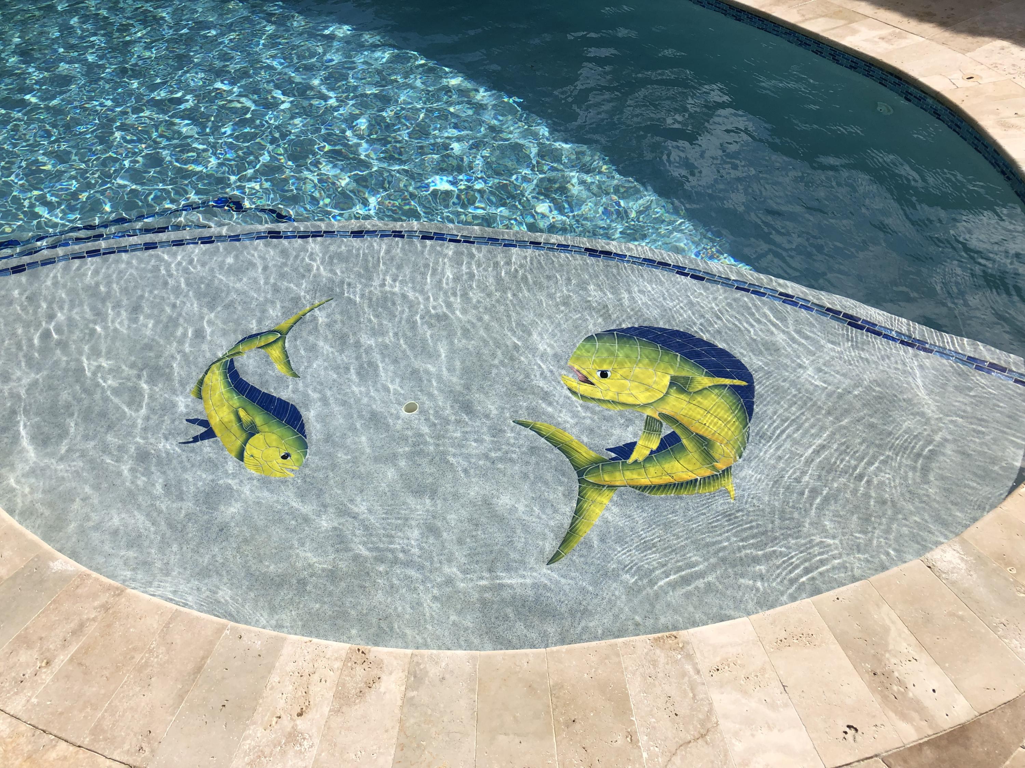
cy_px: 384
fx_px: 829
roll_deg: +5.5
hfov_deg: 63.4
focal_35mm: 28
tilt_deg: -42.9
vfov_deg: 49.7
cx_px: 512
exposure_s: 1/4049
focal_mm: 3.99
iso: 25
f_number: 1.8
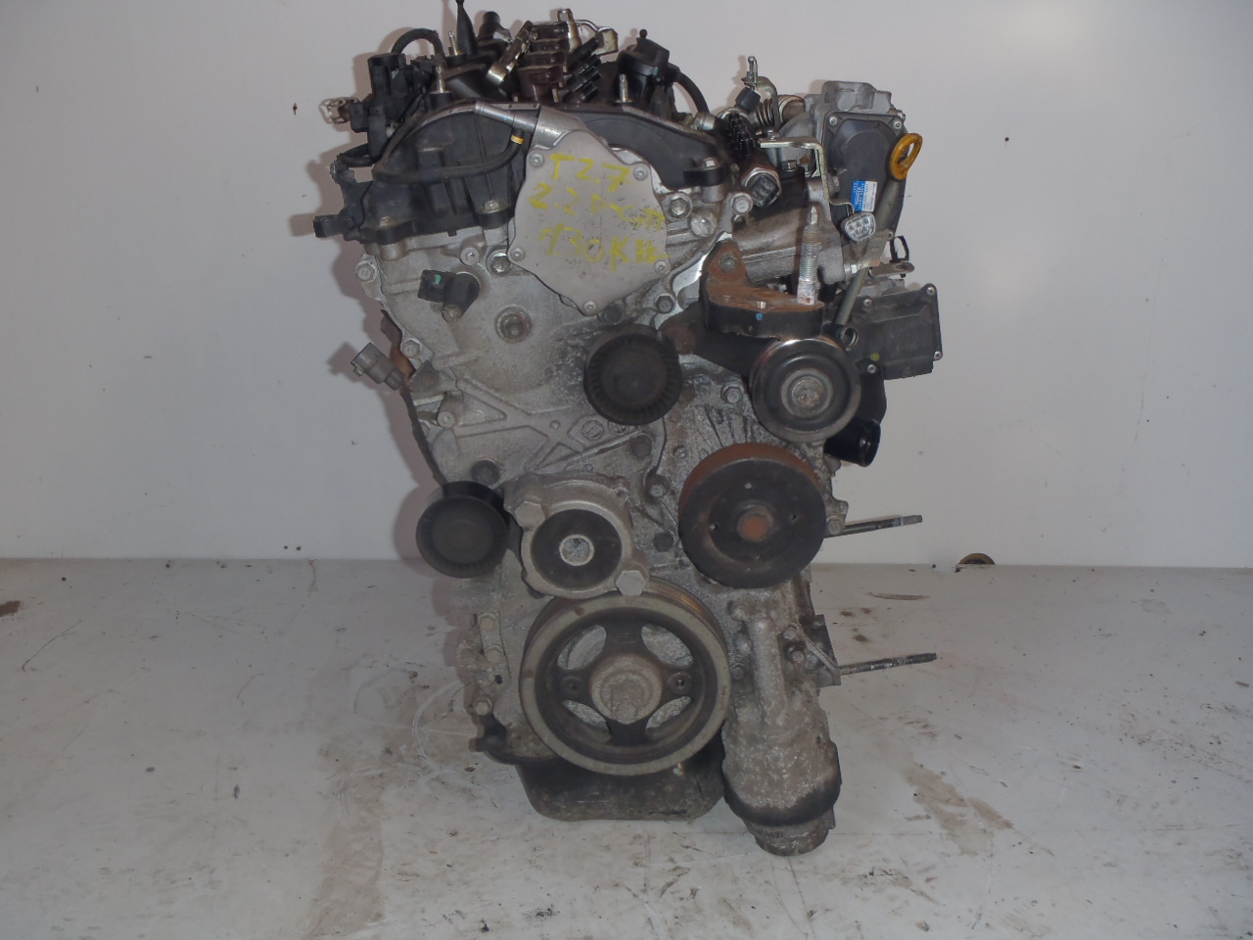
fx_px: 1375
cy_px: 470
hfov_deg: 49.0
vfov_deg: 37.7
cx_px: 626
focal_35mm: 38
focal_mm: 6.83
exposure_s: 1/40
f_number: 4.6
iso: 100
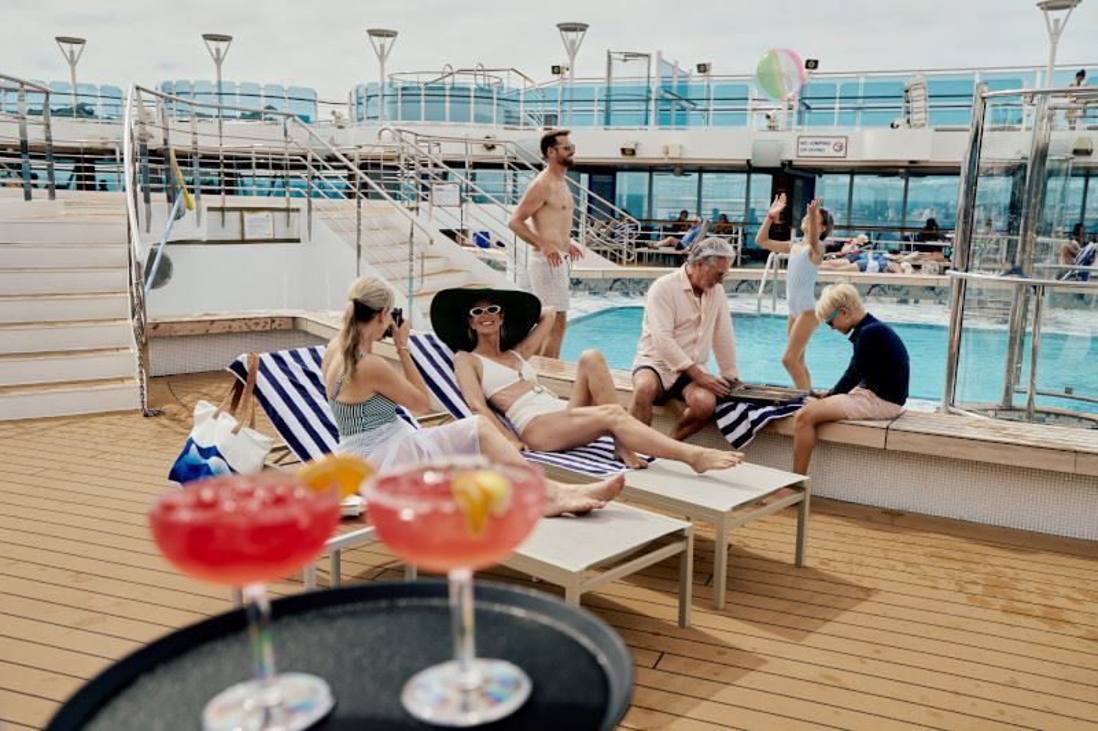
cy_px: 366
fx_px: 1037
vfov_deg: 38.9
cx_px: 549
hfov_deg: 55.8
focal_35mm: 34
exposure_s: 1/500
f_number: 4
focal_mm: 34
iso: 100
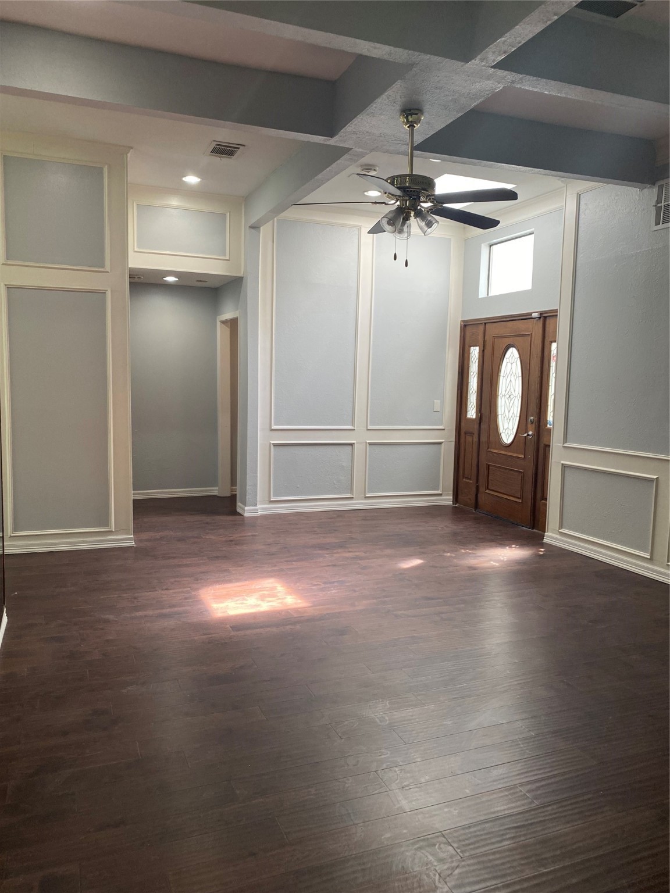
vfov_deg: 67.3
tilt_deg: -5.8
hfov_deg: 53.1
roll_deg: -0.7
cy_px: 446
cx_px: 335
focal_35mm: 26
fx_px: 671
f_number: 1.8
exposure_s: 1/120
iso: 125
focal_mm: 4.25
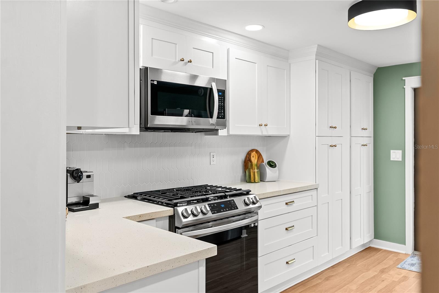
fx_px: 342
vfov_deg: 46.4
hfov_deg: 65.5
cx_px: 220
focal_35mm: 28
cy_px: 146
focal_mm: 28
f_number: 5.6
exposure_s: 1/13
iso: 400
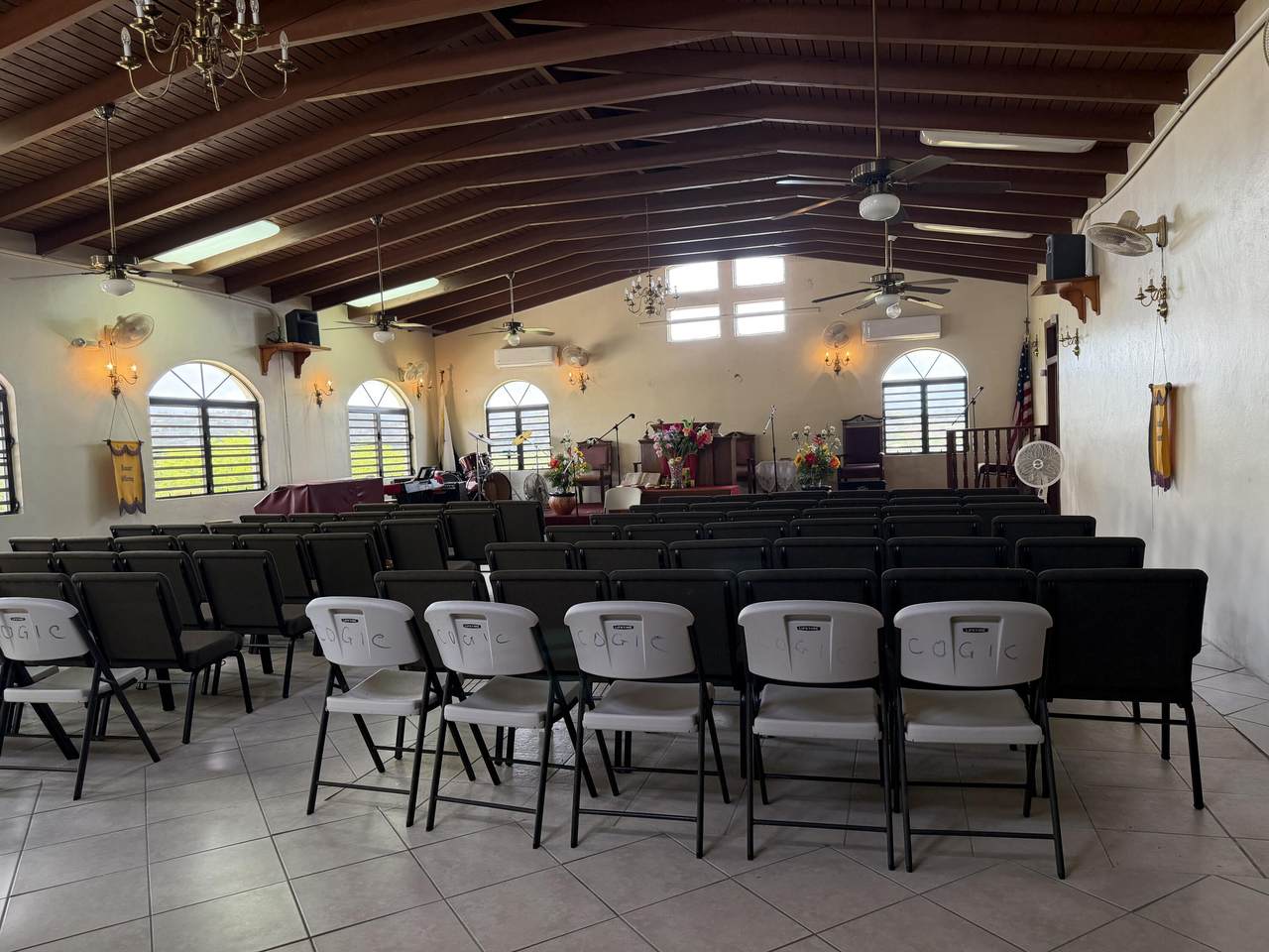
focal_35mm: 24
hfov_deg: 71.6
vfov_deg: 56.8
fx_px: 880
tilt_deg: -1.6
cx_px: 634
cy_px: 476
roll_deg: +2.7
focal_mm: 6.76
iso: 250
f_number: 1.78
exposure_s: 1/120
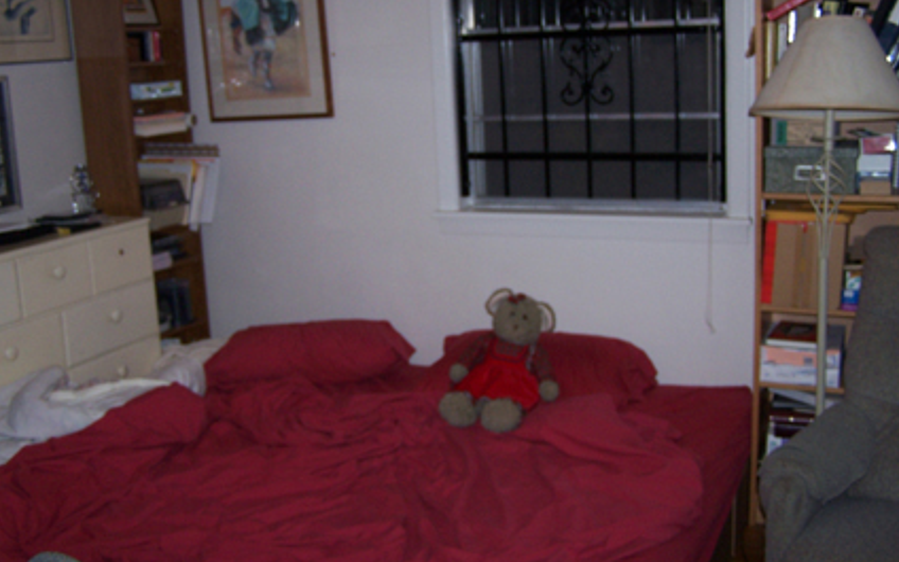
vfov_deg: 31.2
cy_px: 242
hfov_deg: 48.2
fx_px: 1005
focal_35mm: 41
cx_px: 456
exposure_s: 1/60
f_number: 2.8
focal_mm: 6.3
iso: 140
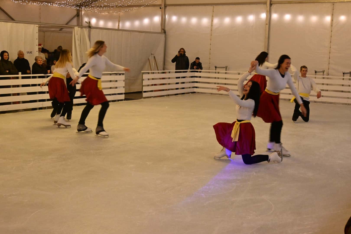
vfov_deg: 26.5
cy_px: 117
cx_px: 176
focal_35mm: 51
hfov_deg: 38.9
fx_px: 497
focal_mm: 34
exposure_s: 1/60
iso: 3200
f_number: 5
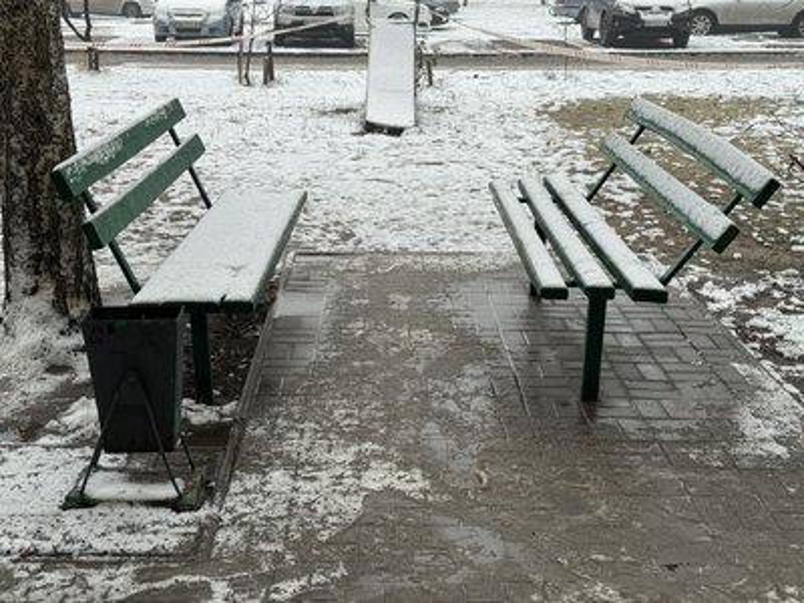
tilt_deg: -16.9
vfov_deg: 30.3
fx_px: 1115
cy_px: 302
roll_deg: -0.5
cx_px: 402
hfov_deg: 39.7
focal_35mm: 48
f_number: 1.78
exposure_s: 1/407
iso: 64
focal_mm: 6.76
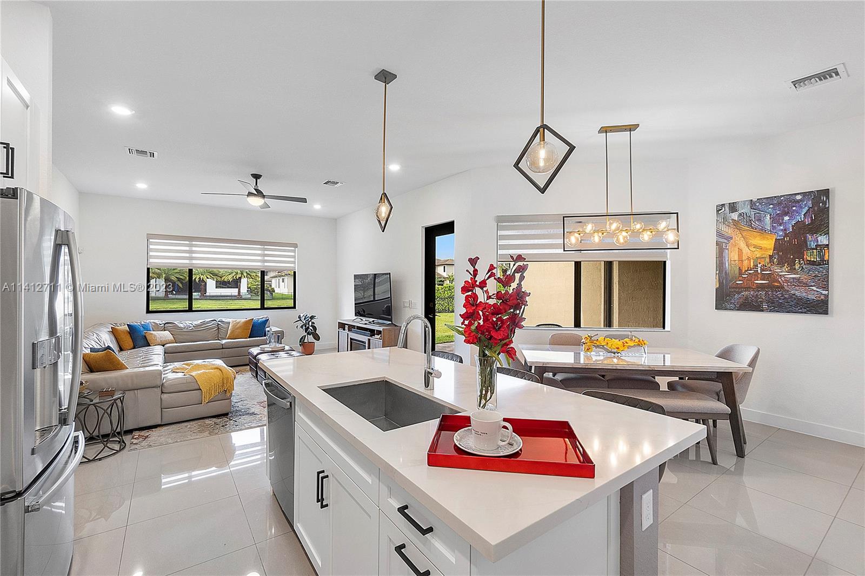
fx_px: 360
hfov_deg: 100.4
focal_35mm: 15
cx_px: 432
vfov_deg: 77.3
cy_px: 288
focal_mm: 10
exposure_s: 1/15
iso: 250
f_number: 9
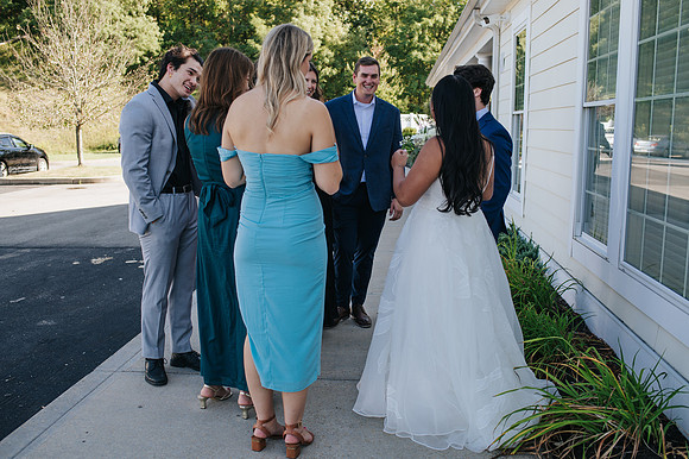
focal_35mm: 35
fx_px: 669
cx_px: 344
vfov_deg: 37.8
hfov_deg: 54.5
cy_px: 230
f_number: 3.5
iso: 200
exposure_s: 1/400
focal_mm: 35
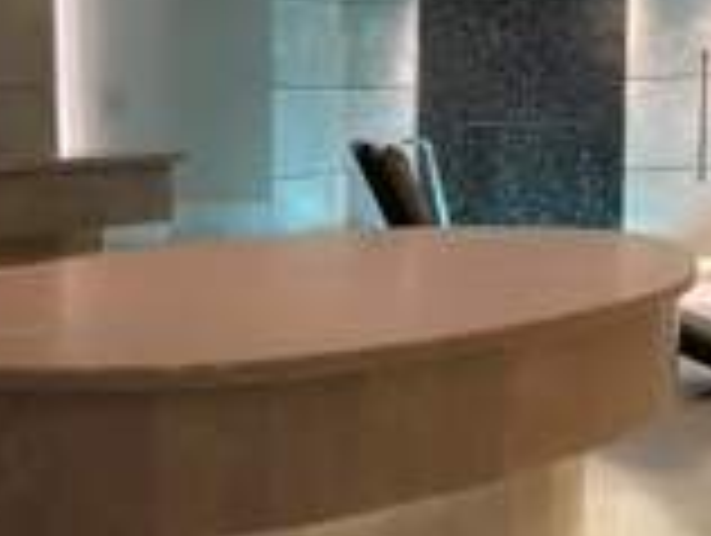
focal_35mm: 85
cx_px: 144
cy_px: 342
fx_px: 1749
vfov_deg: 17.4
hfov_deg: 22.7
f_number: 1.8
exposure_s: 1/4
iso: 100
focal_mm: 4
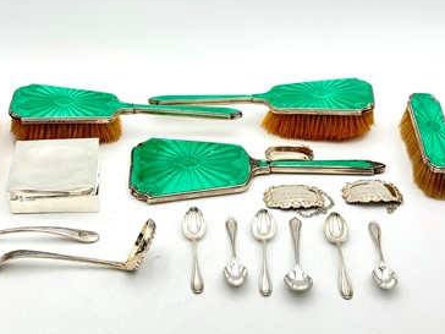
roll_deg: +0.5
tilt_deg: -35.8
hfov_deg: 29.4
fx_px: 848
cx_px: 198
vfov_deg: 22.3
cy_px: 166
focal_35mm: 66
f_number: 1.78
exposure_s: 1/503
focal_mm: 6.76
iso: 64
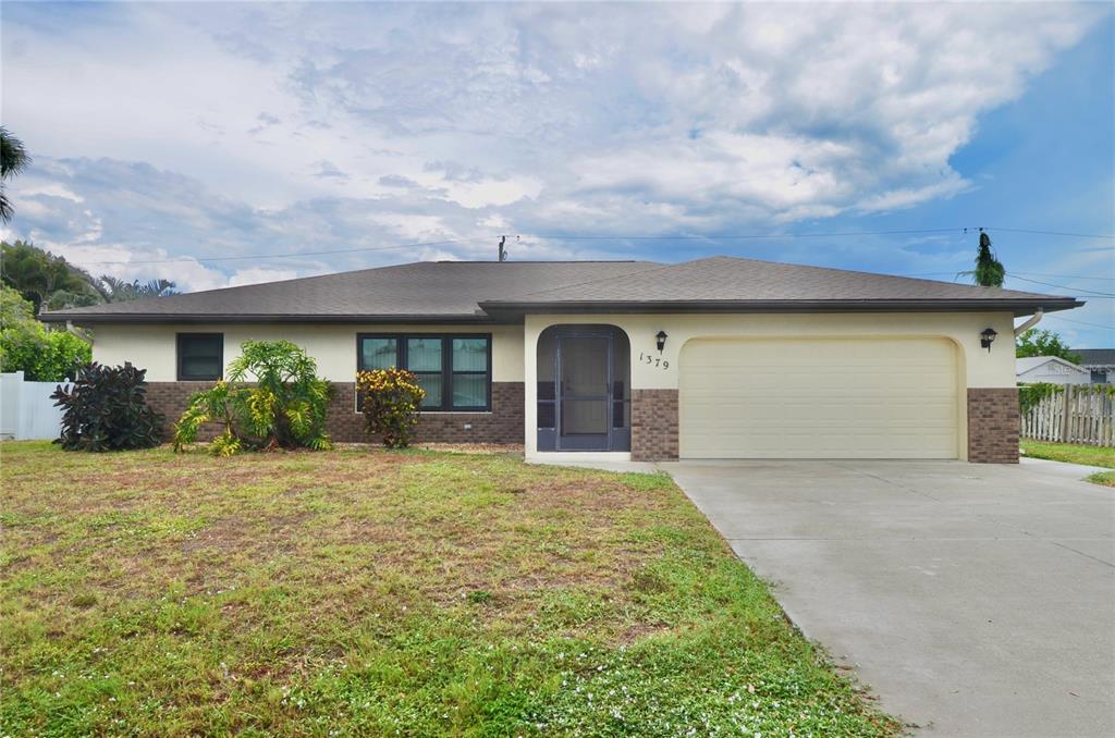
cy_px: 369
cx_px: 558
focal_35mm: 36
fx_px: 1113
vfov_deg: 36.7
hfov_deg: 53.2
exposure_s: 1/250
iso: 100
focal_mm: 24
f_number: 8
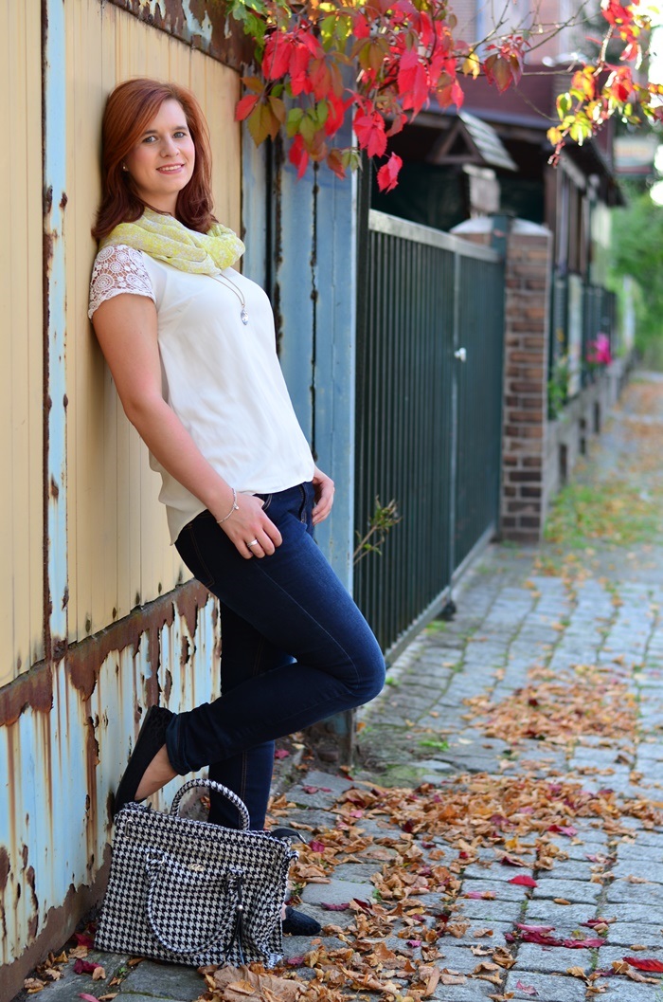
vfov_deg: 27.0
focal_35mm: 75
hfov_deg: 18.1
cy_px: 501
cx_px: 332
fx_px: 2081
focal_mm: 50
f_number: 2.5
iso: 100
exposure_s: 1/250
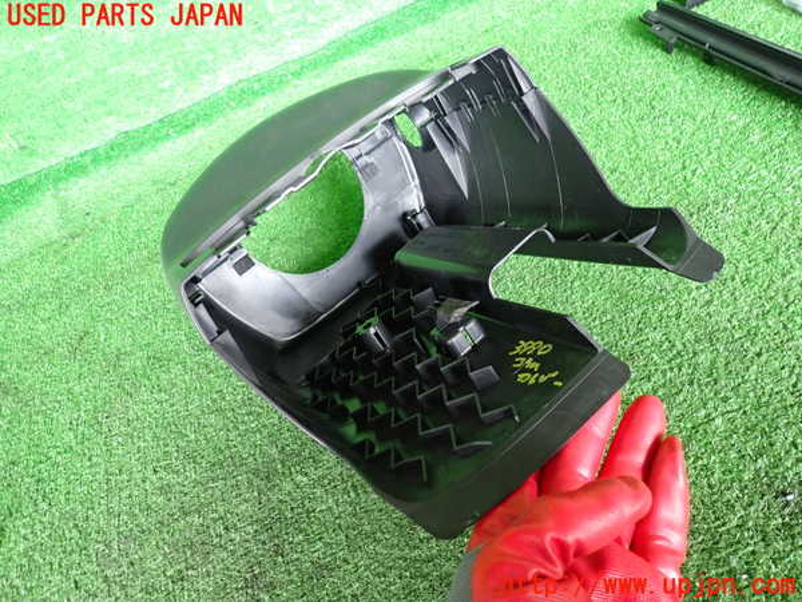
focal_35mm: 25
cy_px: 301
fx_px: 579
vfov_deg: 54.9
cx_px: 401
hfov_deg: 69.4
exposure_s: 1/30
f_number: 2
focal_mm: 4.5
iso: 320
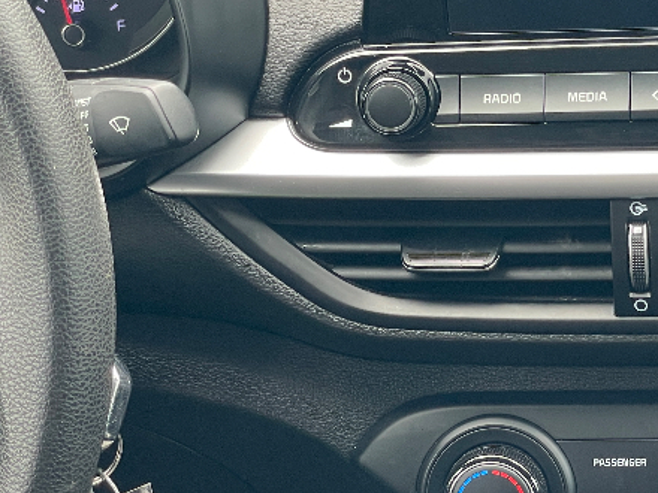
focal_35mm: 121
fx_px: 2300
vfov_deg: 12.2
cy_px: 179
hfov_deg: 15.9
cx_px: 712
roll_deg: +1.4
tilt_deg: -29.0
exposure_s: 1/99
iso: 50
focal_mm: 6
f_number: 2
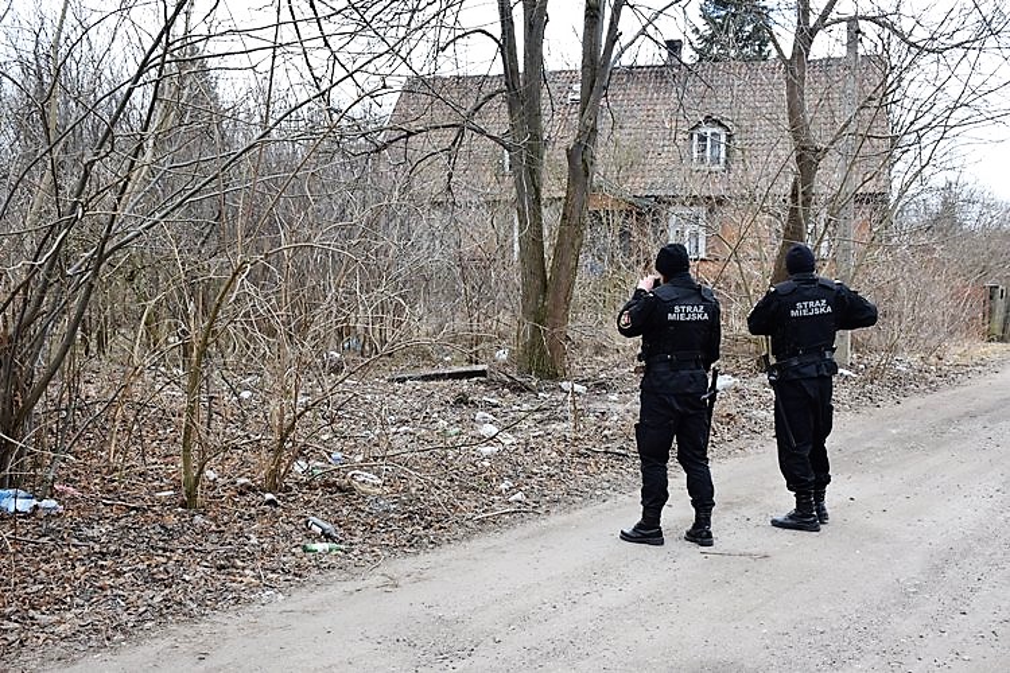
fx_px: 1094
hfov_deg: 49.6
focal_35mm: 39
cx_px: 505
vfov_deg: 34.2
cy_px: 336
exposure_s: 1/250
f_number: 8
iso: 400
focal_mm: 26
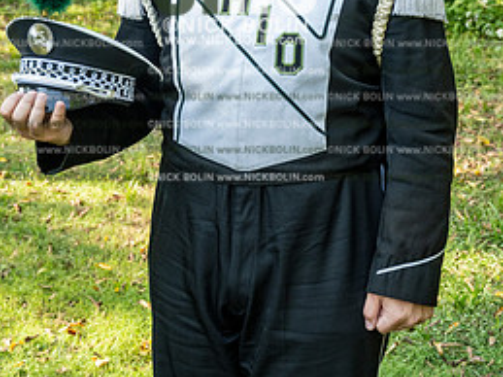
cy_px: -10
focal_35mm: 82
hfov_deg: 23.8
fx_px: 1191
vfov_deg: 17.5
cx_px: 235
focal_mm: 49
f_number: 5
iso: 1250
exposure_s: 1/800
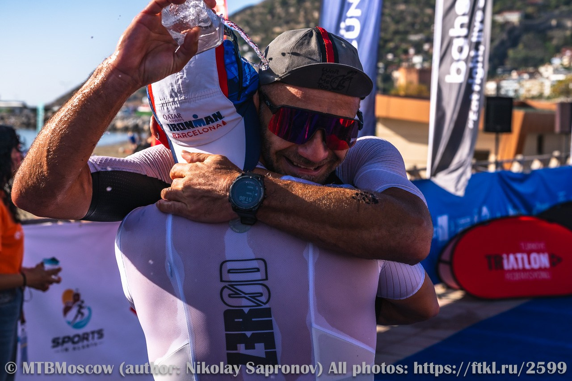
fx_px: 905
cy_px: 190
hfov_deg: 35.1
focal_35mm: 57
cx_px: 286
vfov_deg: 23.8
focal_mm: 57
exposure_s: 1/1000
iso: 200
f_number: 7.1
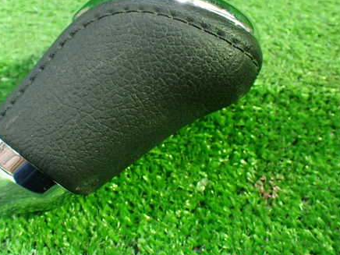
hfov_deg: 42.6
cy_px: 98
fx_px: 432
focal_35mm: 44
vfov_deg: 32.7
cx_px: 128
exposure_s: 1/30
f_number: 2.4
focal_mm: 5.79
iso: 1000
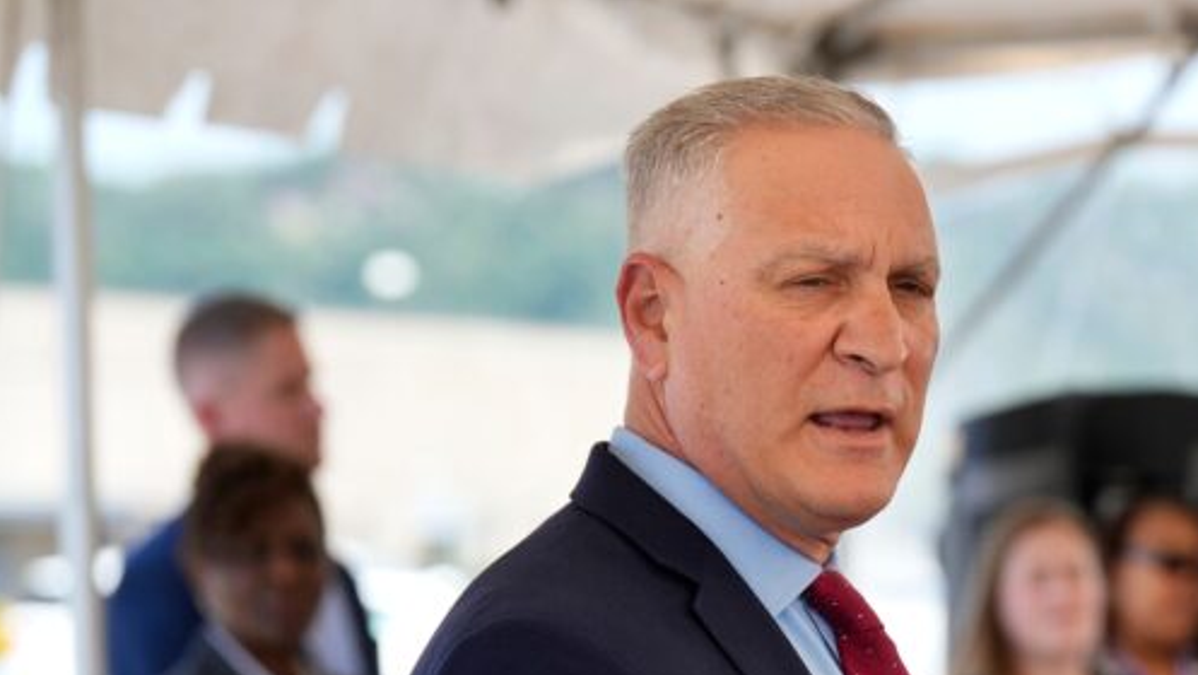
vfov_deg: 5.5
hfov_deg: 9.7
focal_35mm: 220
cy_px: 780
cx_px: 1225
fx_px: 6991
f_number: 4
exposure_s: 1/2000
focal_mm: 102
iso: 500
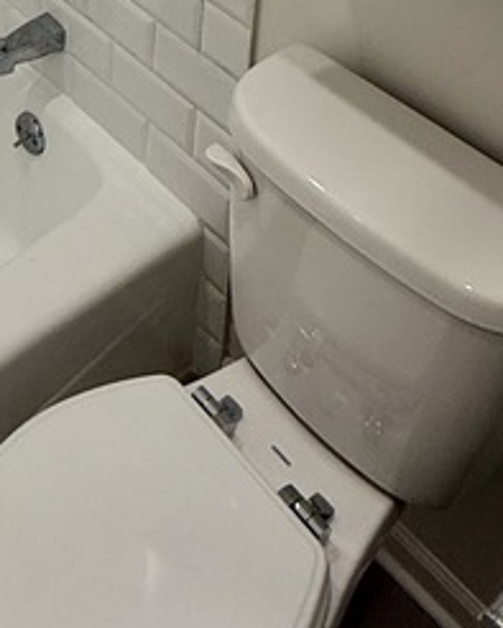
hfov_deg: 24.3
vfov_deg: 24.1
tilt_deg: -18.2
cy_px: -334
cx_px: 5
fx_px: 1116
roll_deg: -1.2
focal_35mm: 60
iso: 125
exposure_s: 1/120
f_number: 2.2
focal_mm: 2.22
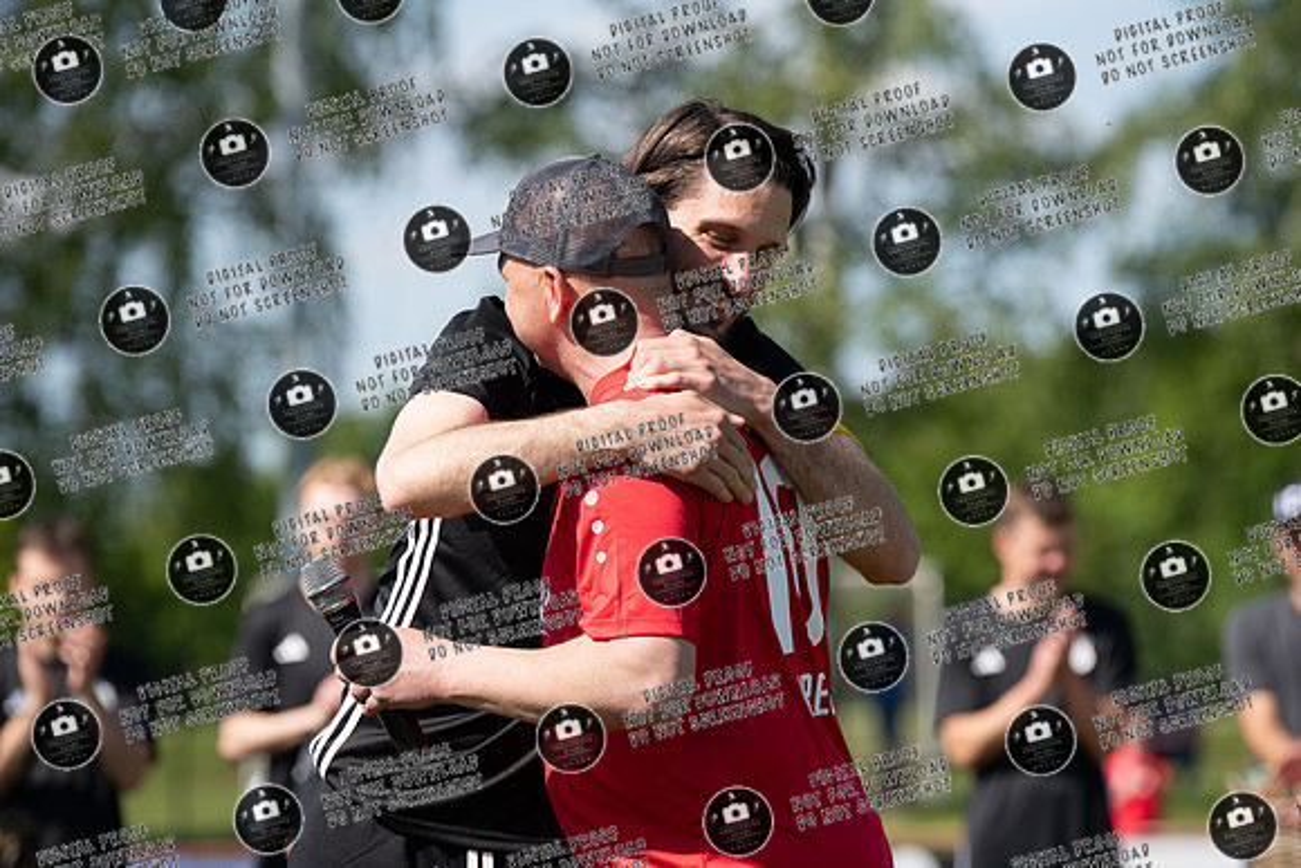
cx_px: 723
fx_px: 7032
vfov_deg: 7.1
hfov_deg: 10.6
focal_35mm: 195
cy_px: 386
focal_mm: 175
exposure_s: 1/800
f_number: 4
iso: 100
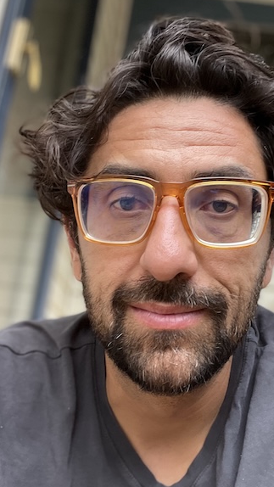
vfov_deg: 52.7
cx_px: 171
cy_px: 259
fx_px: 491
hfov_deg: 31.1
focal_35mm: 38
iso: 200
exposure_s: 1/60
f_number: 2.2
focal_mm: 2.71
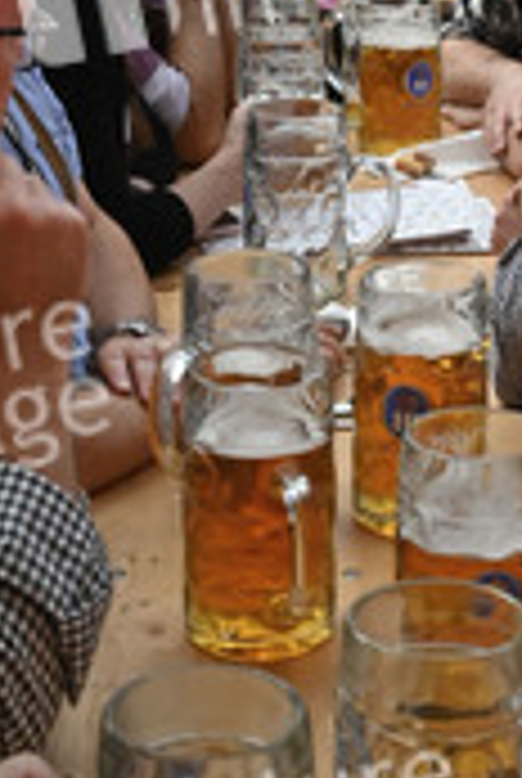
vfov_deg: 20.8
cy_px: 184
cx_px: 371
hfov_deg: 14.1
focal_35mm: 97
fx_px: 2101
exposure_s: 1/250
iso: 5000
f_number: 8
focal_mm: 28
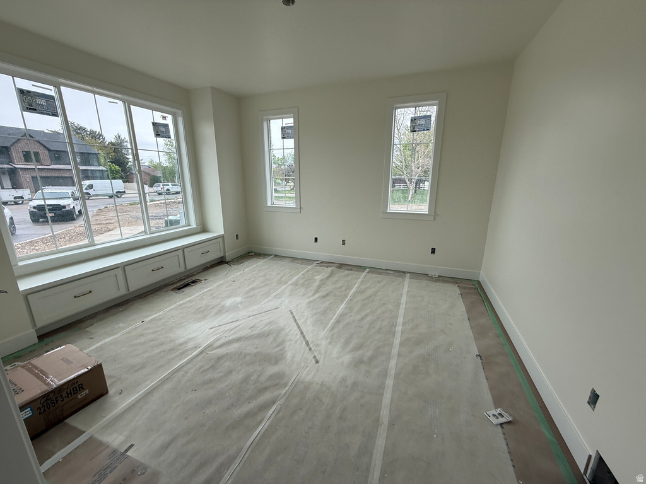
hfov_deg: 102.1
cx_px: 323
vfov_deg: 85.7
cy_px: 242
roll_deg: +0.3
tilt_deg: -14.0
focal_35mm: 14
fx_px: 261
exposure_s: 1/236
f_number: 2.2
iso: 64
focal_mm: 2.22
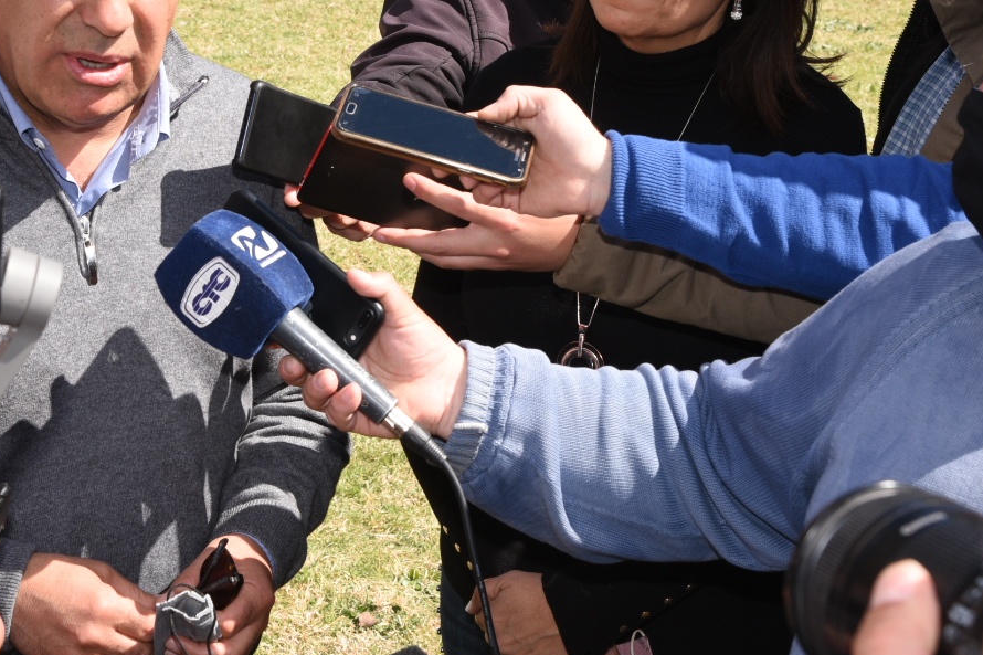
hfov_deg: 22.4
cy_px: 155
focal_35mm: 91
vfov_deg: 14.9
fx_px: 2484
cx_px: 401
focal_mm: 50
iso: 250
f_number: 11
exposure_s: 1/160
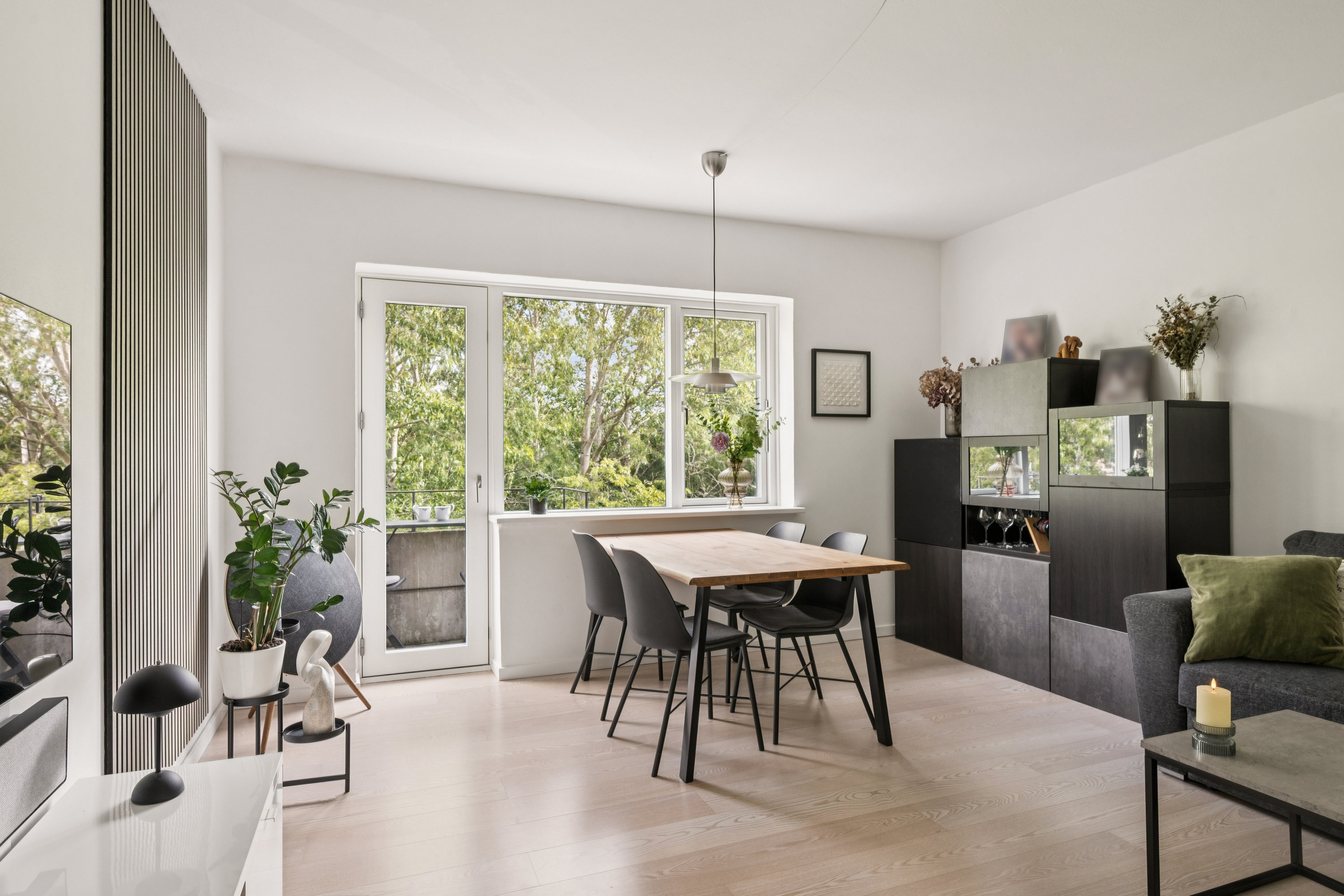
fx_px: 728
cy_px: 448
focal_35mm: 20
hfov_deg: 85.4
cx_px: 672
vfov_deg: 63.2
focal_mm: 19.5
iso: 640
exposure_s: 1/40
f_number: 9
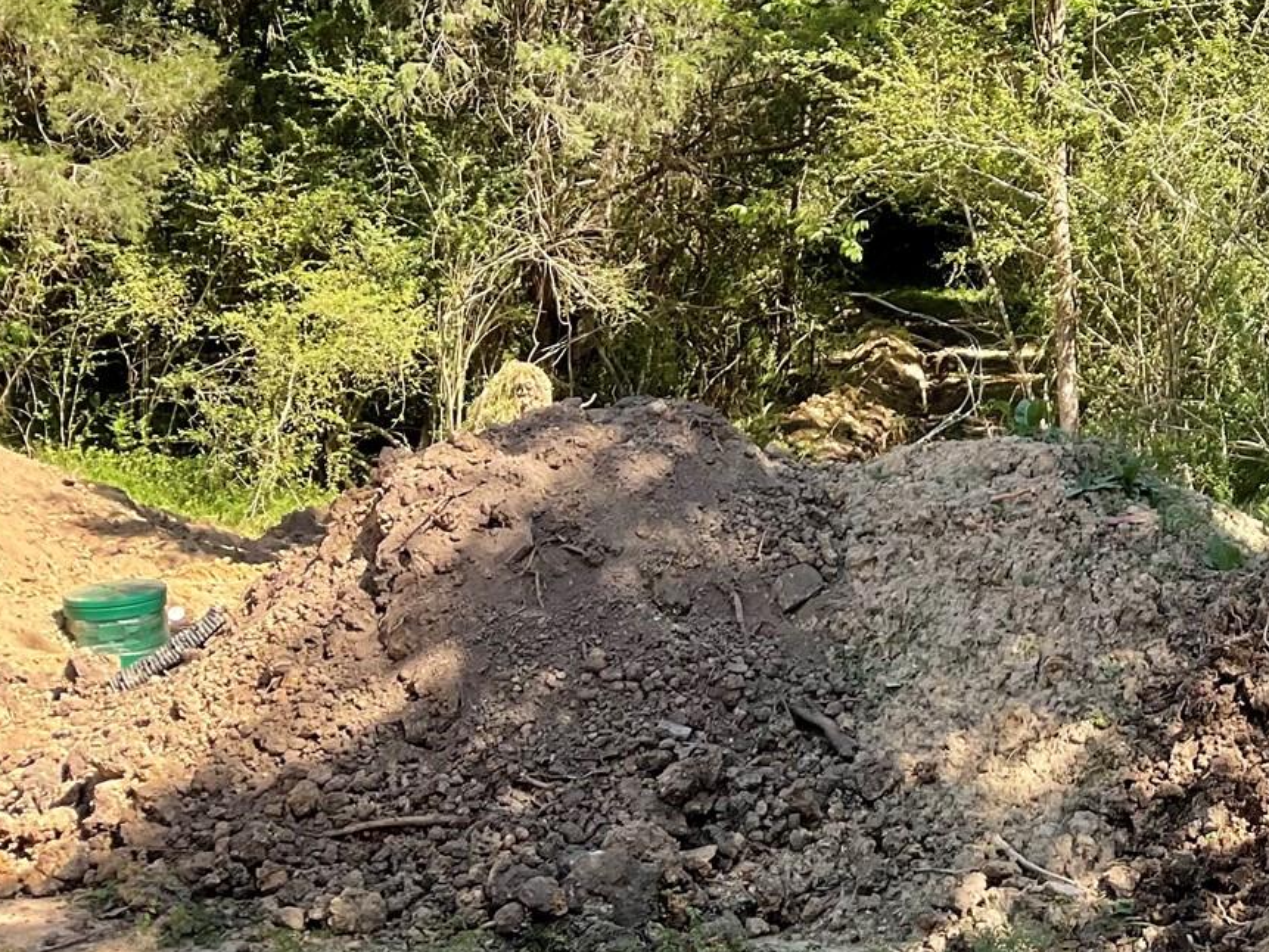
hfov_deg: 25.9
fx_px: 2530
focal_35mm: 69
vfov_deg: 20.7
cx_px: 1418
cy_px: 41
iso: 16
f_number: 1.8
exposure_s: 1/316
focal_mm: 3
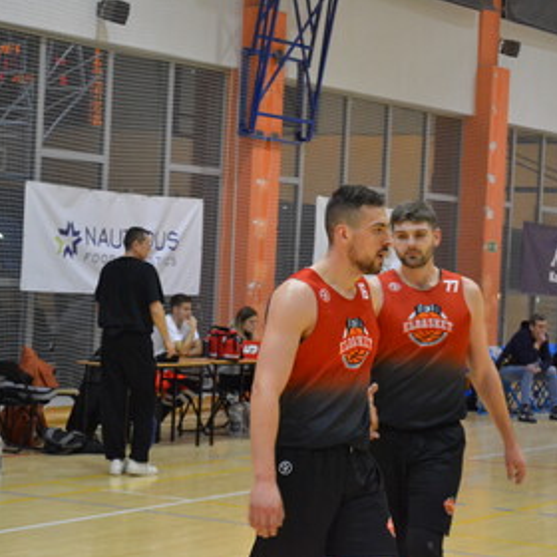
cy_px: 280
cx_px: 292
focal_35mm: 107
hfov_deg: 16.3
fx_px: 1941
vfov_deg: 16.3
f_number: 5.6
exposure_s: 1/125
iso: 3200
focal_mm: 55
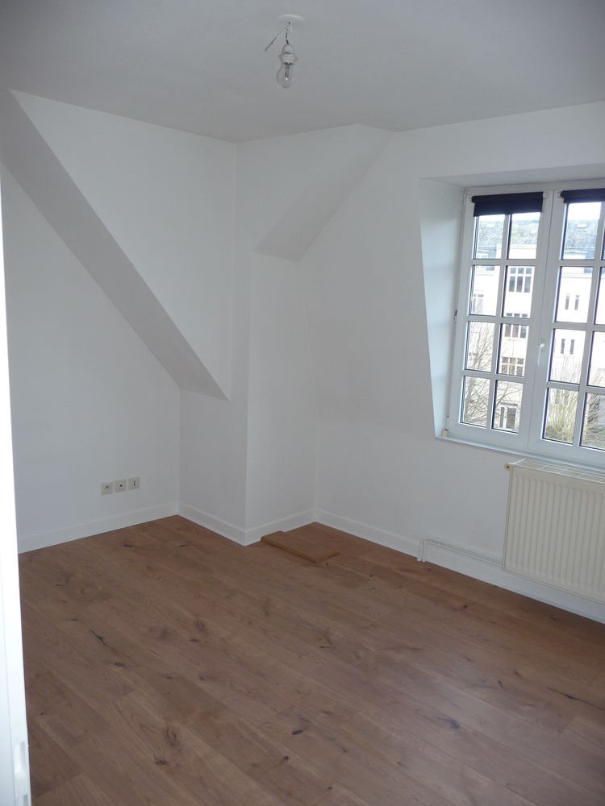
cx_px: 302
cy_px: 403
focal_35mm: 28
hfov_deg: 49.7
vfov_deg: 63.4
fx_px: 652
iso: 125
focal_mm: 4.7
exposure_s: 1/30
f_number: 3.3
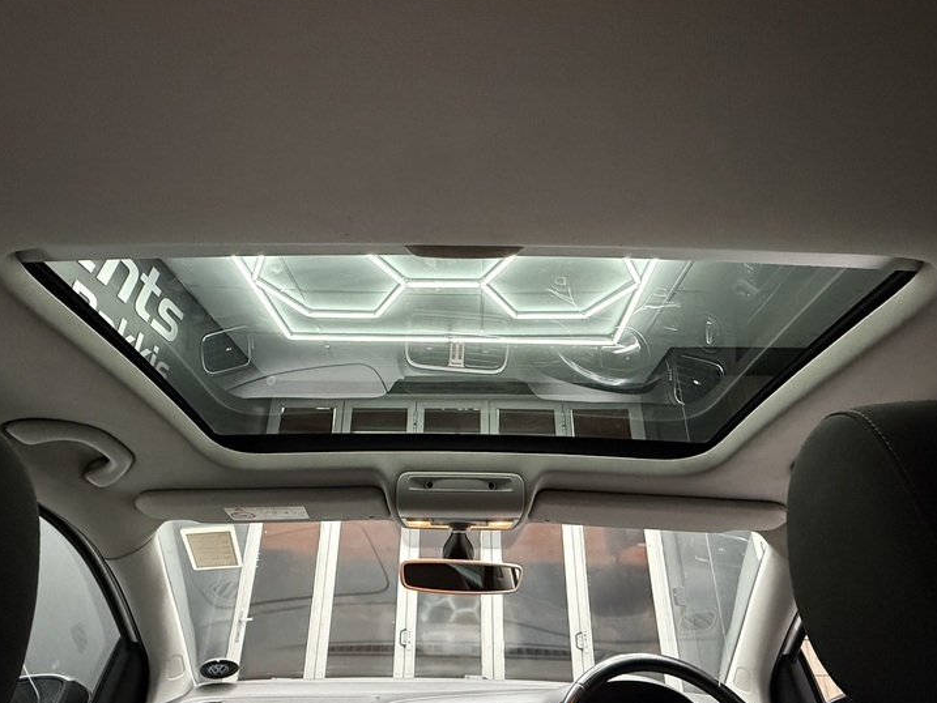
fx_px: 541
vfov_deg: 66.0
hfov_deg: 81.7
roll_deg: -1.1
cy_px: 346
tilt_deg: +26.5
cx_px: 455
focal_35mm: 20
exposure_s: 1/60
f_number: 2.2
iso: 800
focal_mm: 2.22
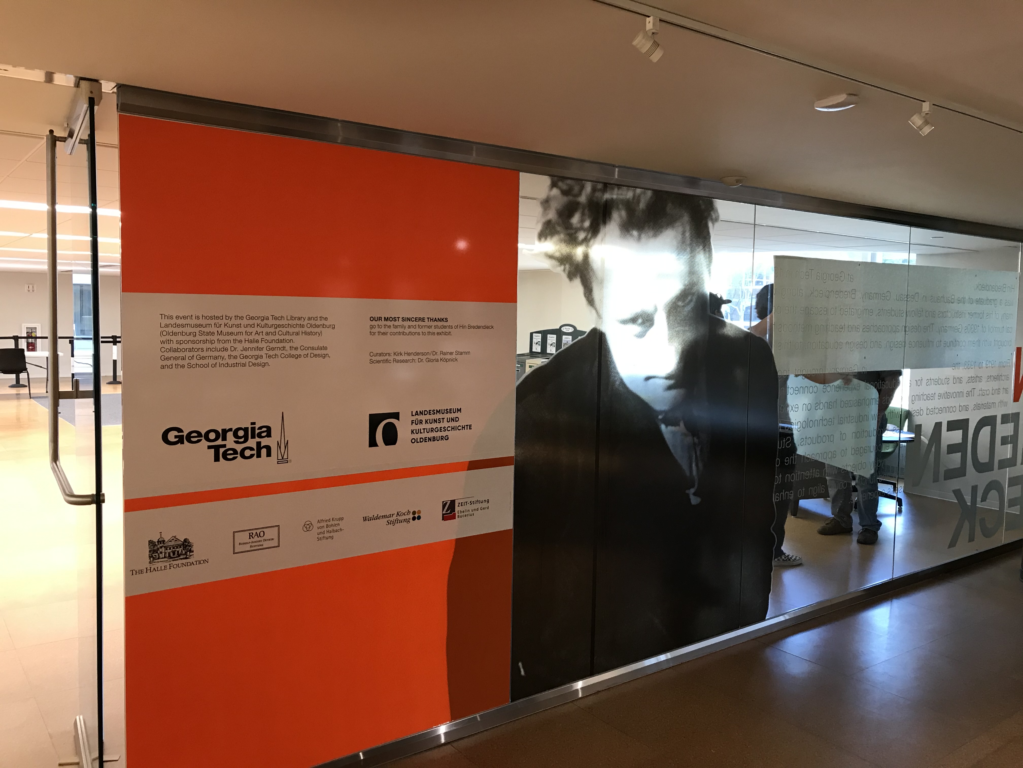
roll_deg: -0.8
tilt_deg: -3.5
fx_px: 827
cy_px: 384
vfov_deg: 49.7
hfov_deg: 63.4
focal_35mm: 28
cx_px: 512
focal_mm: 3.99
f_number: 1.8
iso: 40
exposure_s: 1/17
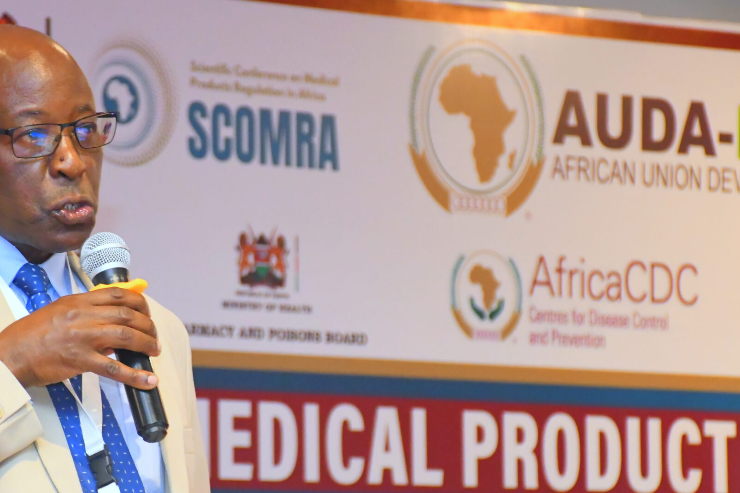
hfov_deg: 8.6
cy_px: 328
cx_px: 251
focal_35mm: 239
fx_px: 4912
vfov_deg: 5.7
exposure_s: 1/125
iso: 5000
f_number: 5.6
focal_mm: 100
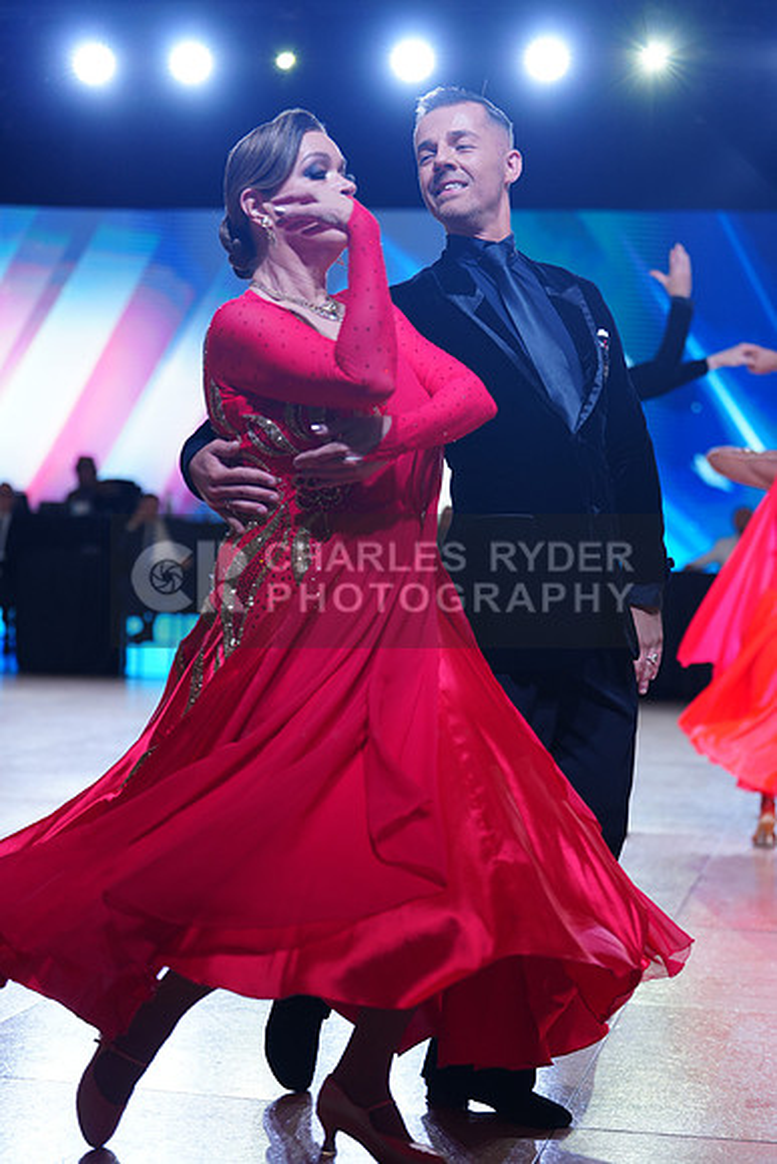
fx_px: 2265
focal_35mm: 70
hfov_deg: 19.5
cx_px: 388
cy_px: 582
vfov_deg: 28.8
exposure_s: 1/500
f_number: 2.8
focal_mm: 70
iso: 500
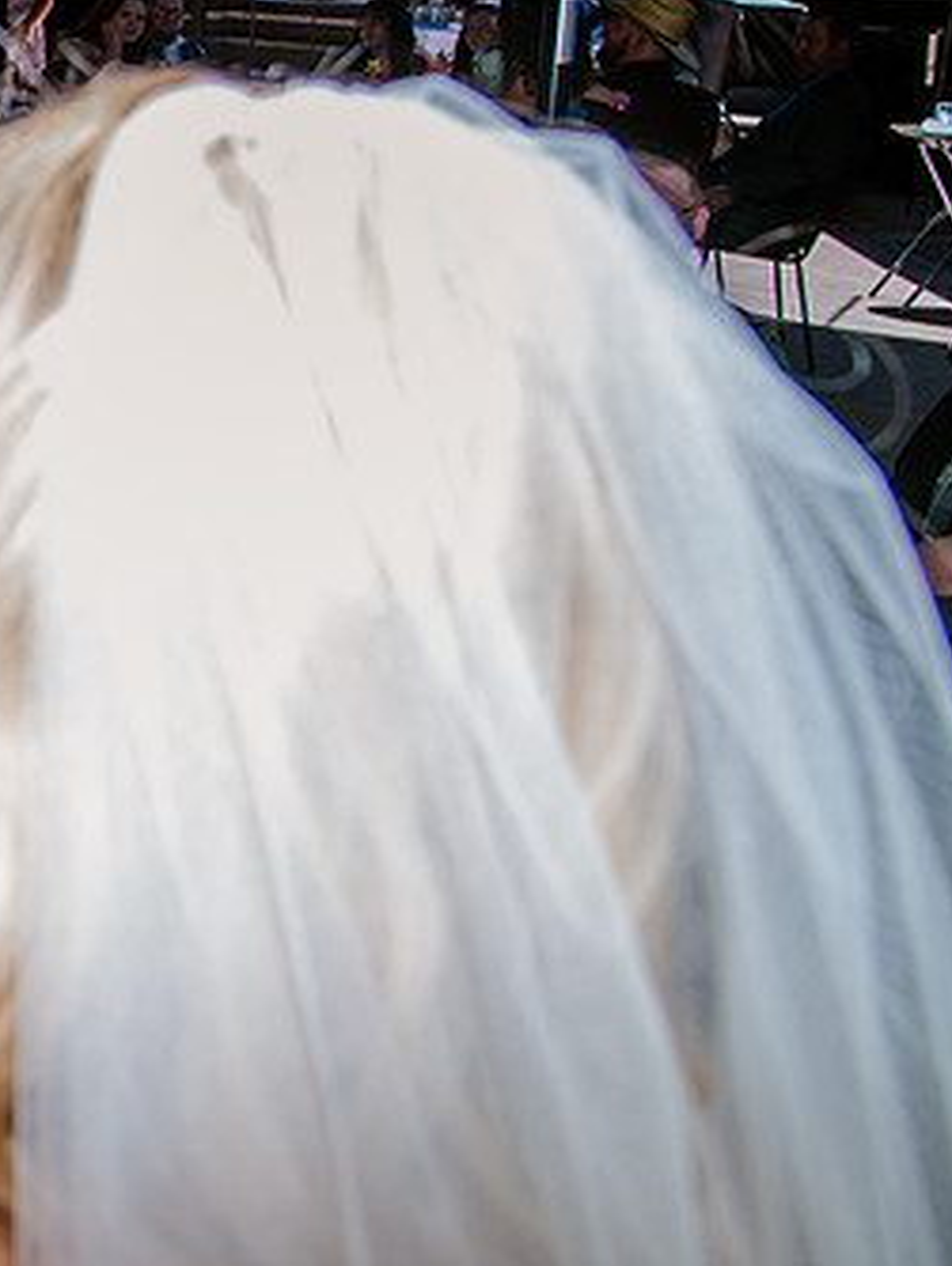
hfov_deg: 22.3
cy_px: 387
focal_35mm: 55
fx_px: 2014
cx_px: -437
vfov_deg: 34.5
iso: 250
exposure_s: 1/1000
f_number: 5.6
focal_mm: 24
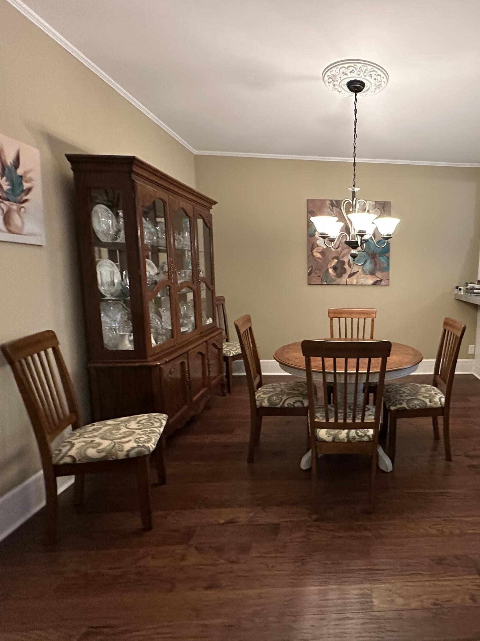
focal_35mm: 19
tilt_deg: -7.6
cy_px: 317
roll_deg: -1.2
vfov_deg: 84.7
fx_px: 351
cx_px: 366
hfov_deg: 64.2
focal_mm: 2.22
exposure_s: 1/60
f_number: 2.2
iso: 1000
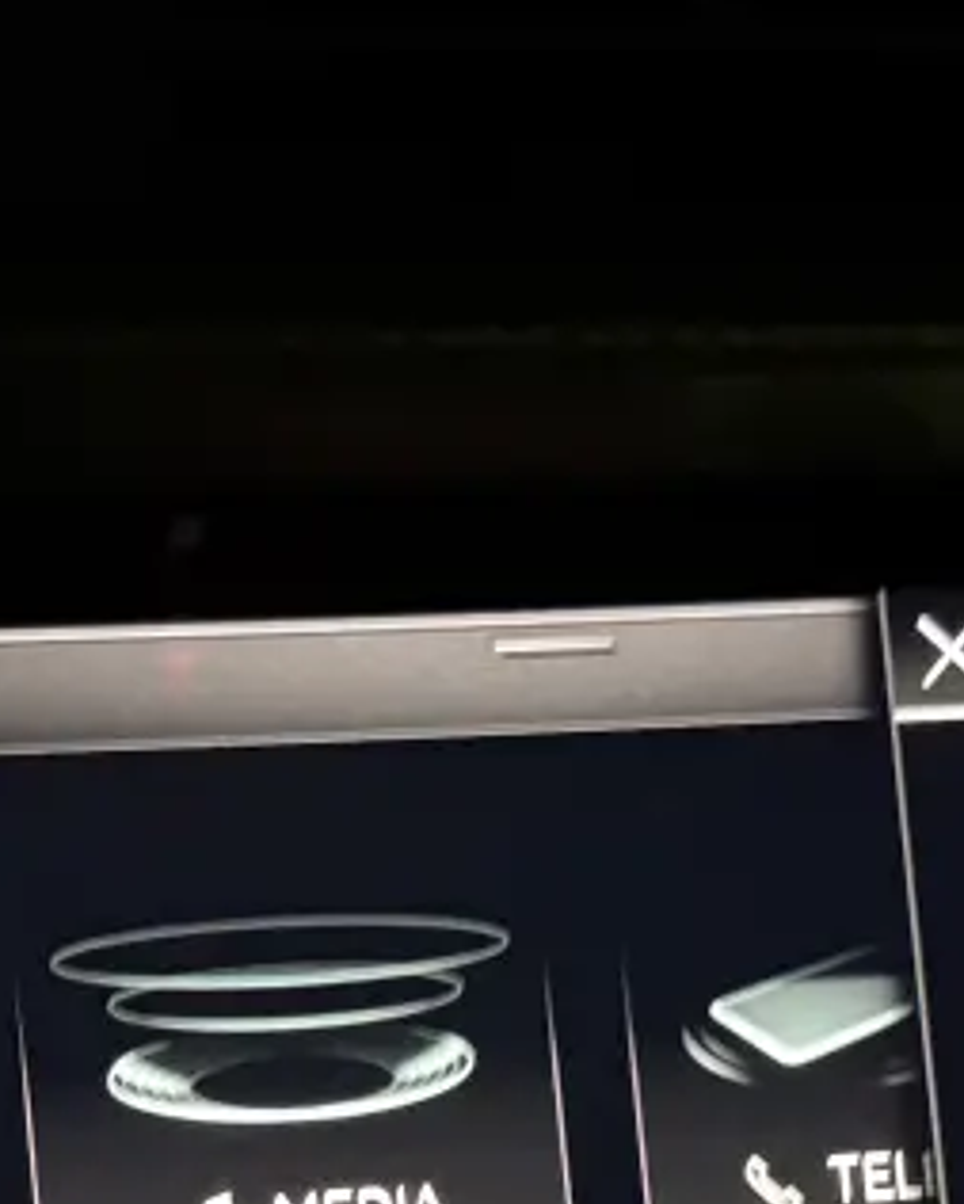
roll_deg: -2.9
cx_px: 267
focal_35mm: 95
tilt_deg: -25.9
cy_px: 1360
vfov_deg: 19.2
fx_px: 3386
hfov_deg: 16.1
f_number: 1.78
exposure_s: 1/21
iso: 1600
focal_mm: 6.76
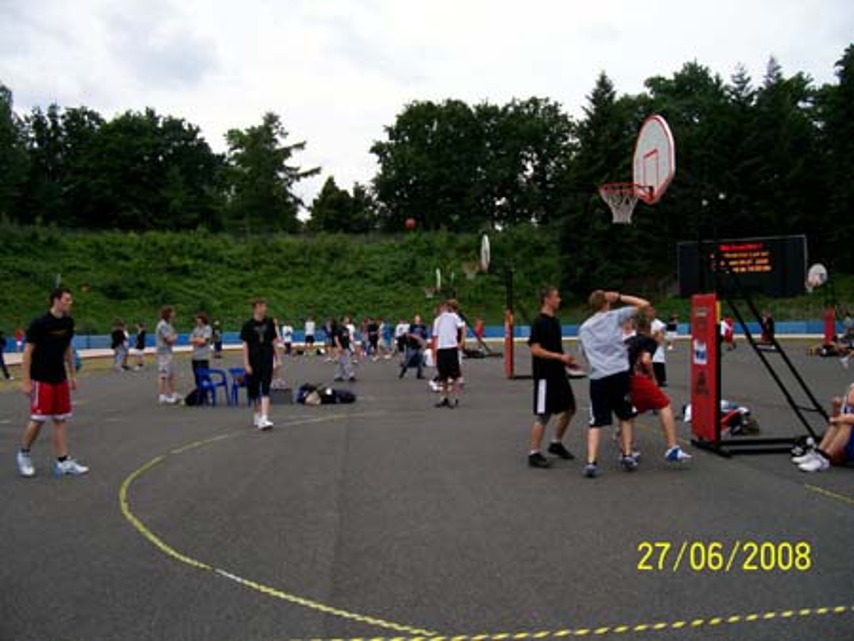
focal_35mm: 34
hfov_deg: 53.9
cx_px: 427
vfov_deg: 41.8
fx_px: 839
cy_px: 320
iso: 80
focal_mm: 5.6
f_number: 2.7
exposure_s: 1/722
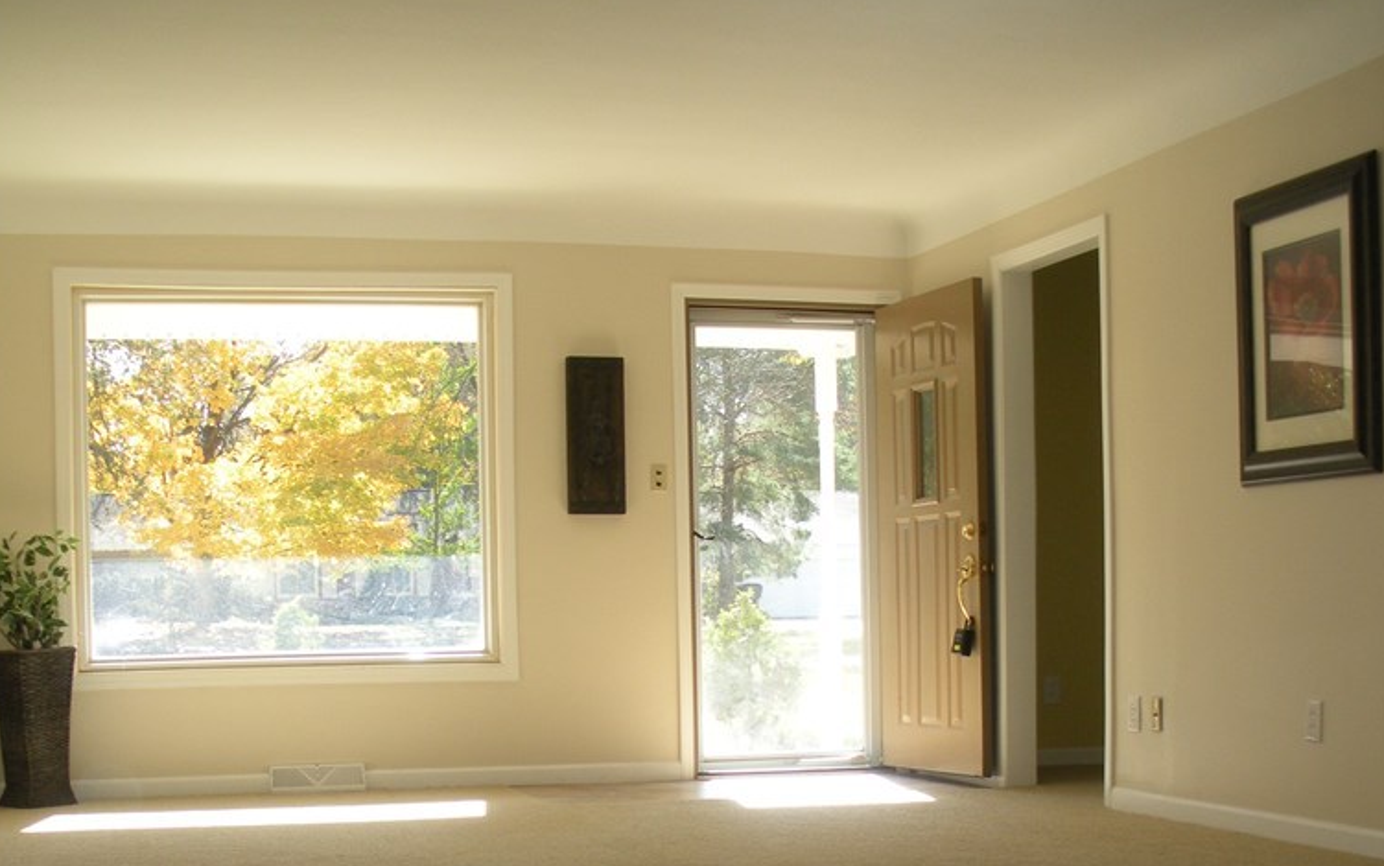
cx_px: 689
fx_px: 1962
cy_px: 779
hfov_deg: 38.9
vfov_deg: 24.2
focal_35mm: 52
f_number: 3.5
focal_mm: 6.3
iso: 88
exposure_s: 1/94
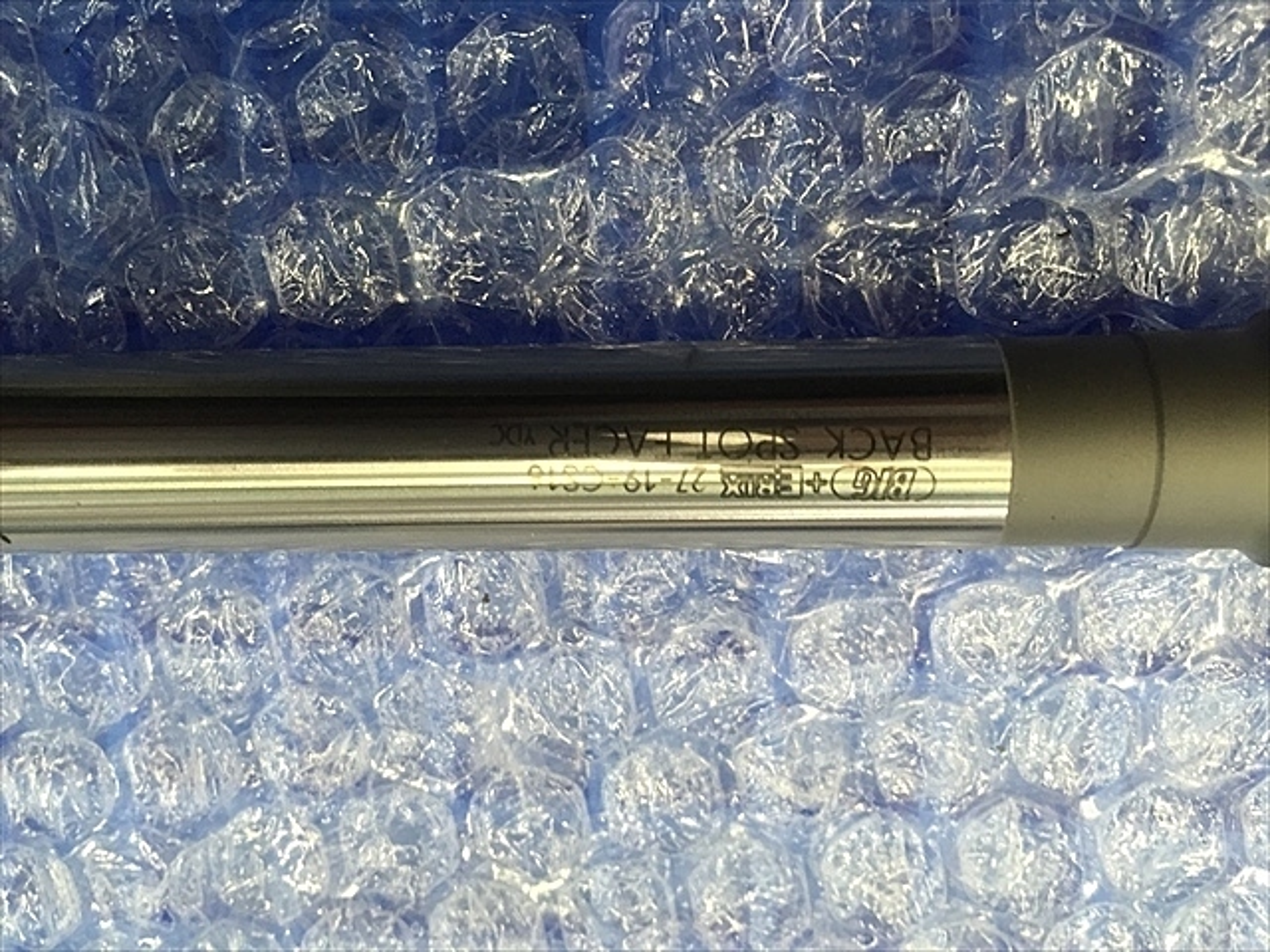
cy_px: 476
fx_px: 1064
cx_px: 635
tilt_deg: -79.2
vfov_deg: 48.2
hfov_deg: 61.7
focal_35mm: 29
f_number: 2.2
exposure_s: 1/30
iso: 80
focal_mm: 4.15
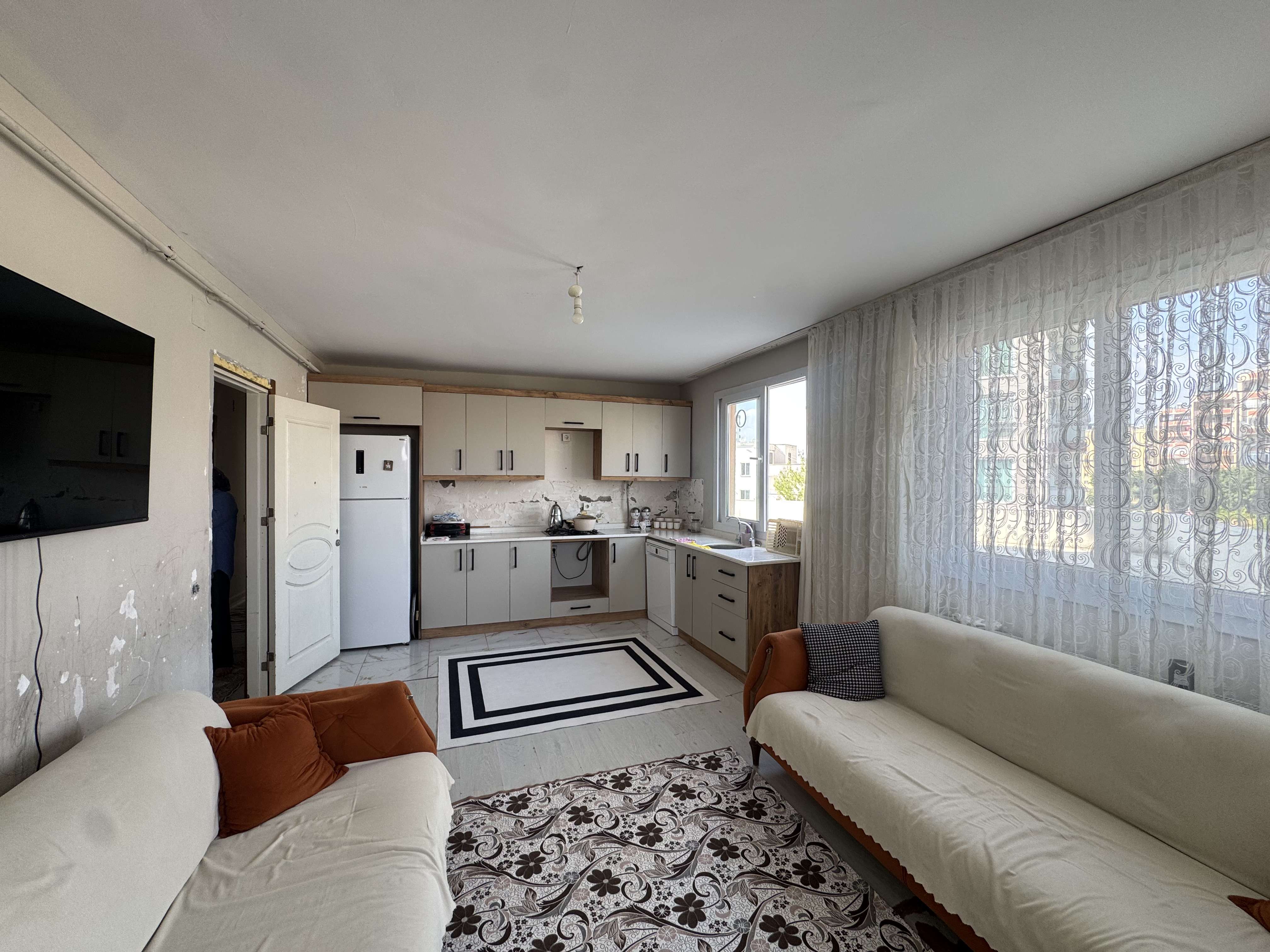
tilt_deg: +0.1
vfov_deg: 85.7
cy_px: 476
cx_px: 635
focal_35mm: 14
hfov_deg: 102.1
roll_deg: -0.1
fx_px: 514
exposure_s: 1/99
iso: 50
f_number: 2.2
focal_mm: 2.22
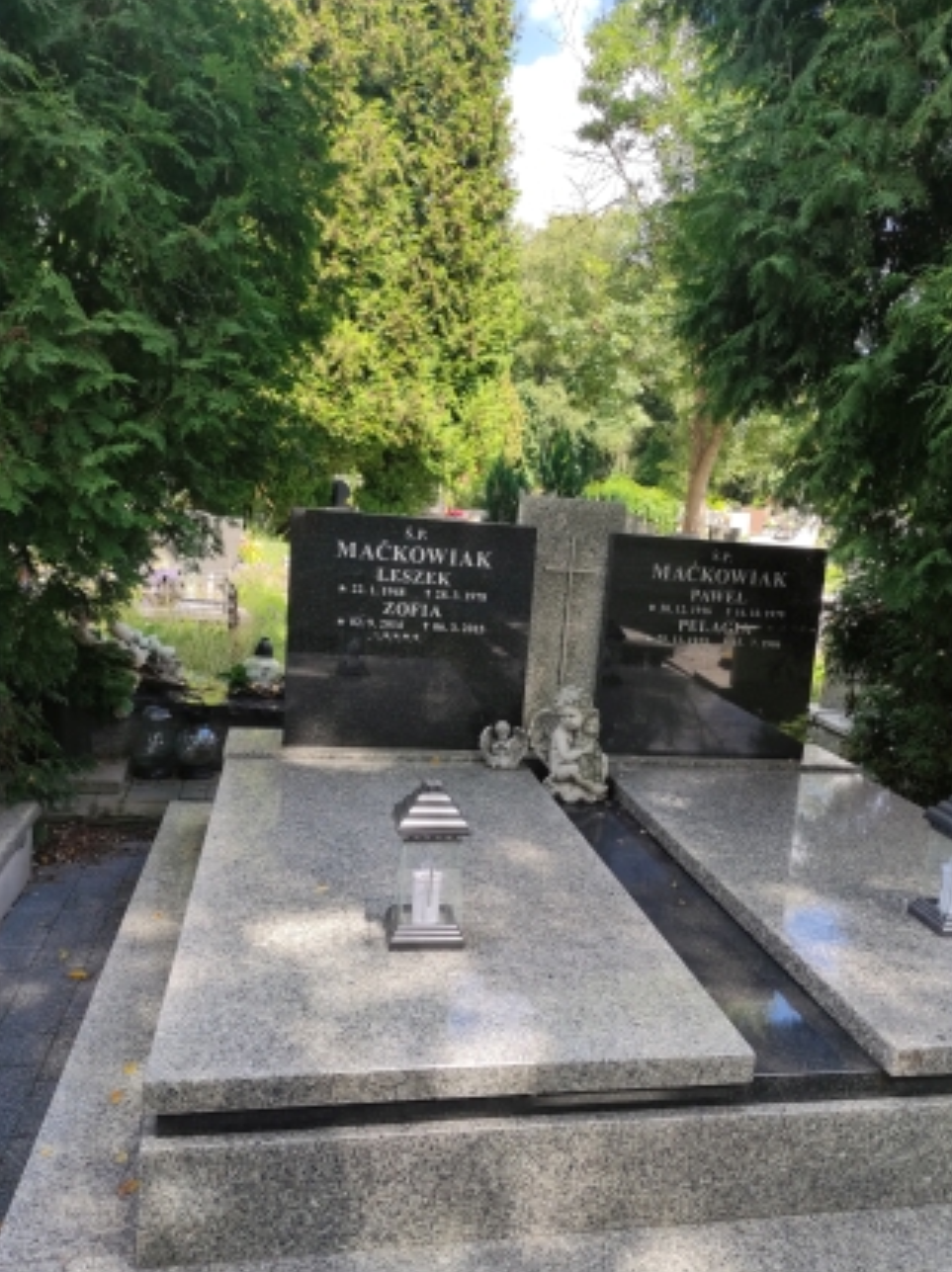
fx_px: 1028
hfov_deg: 49.6
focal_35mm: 28
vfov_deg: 63.4
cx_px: 528
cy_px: 682
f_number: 1.89
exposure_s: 1/404
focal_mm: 5.43
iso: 50
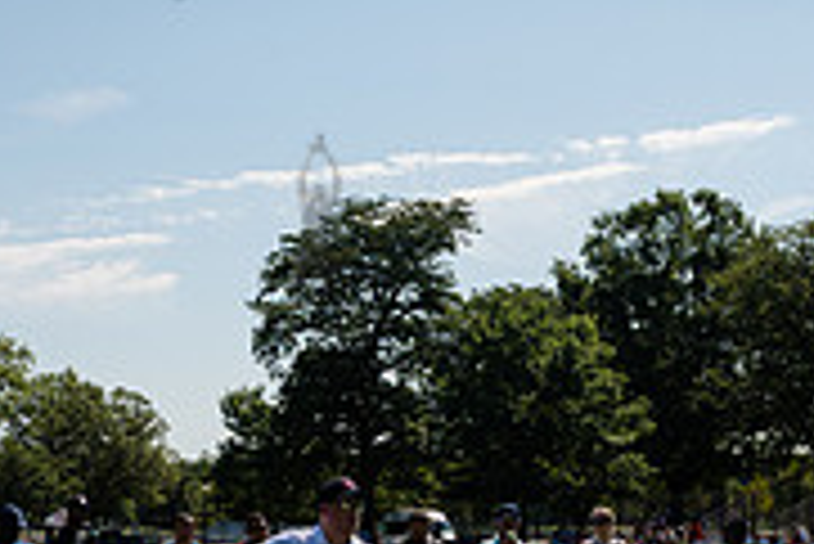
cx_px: 315
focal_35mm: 77
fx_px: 1742
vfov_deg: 17.0
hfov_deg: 26.2
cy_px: 645
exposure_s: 1/2000
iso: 320
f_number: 5
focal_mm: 24
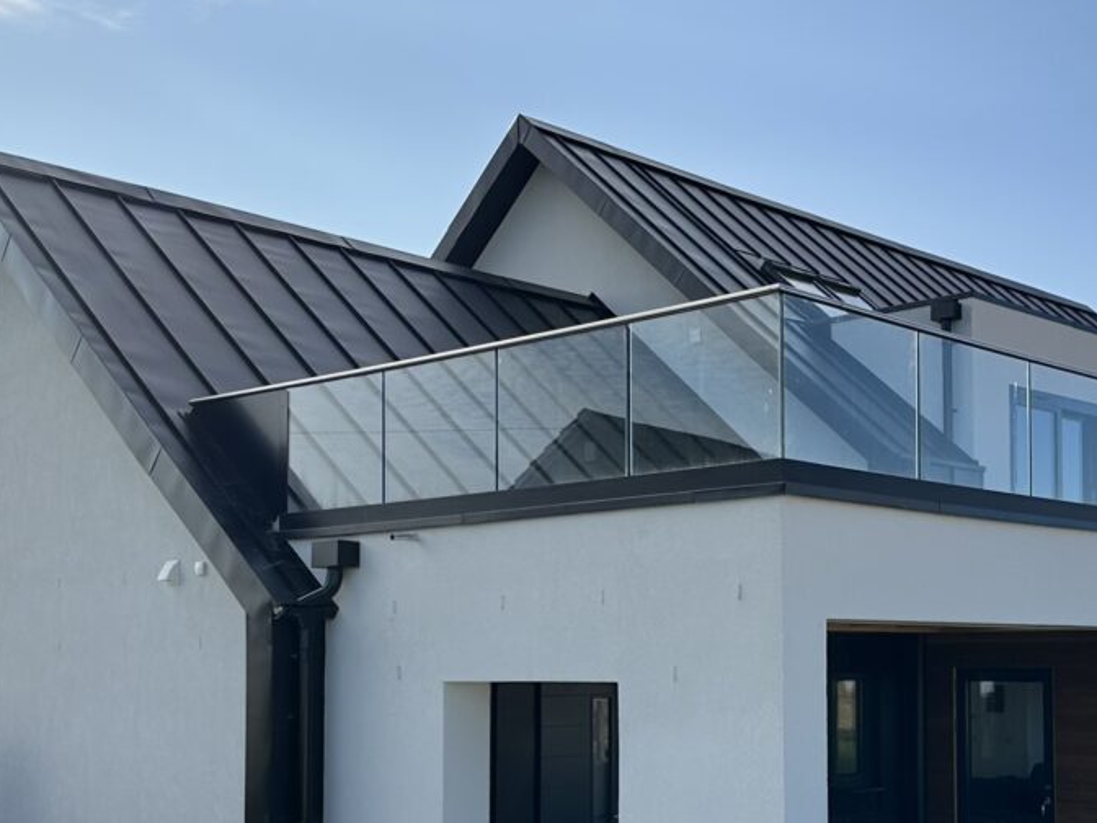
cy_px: 635
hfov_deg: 37.8
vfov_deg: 28.6
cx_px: 728
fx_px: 1585
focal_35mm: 50
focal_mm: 6.86
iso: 80
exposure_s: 1/5525
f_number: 1.78
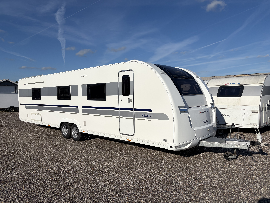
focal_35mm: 26
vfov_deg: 53.1
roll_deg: +1.3
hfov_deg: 67.3
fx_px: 203
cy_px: 102
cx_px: 135
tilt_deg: -2.1
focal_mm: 5.96
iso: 50
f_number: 1.6
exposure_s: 1/10101
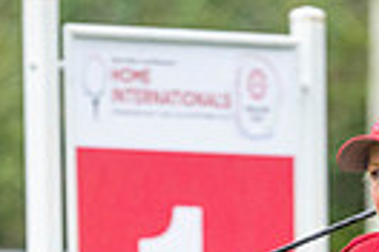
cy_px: 528
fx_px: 13906
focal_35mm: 1321
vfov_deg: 1.0
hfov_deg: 1.6
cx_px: 233
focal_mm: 300
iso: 1000
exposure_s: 1/400
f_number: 4.5
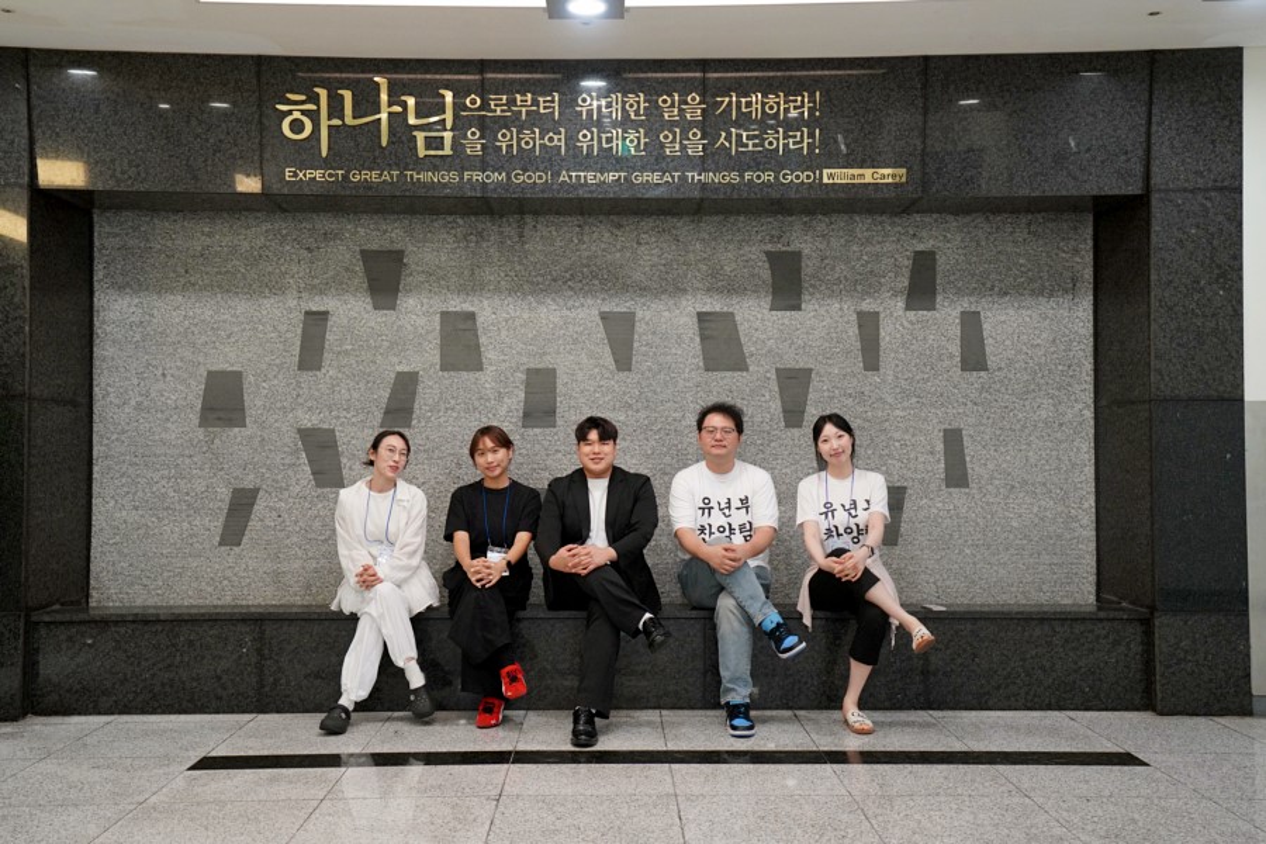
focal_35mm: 35
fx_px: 1231
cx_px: 633
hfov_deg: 54.4
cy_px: 422
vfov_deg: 37.9
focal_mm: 35
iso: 2500
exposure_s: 1/160
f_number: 4
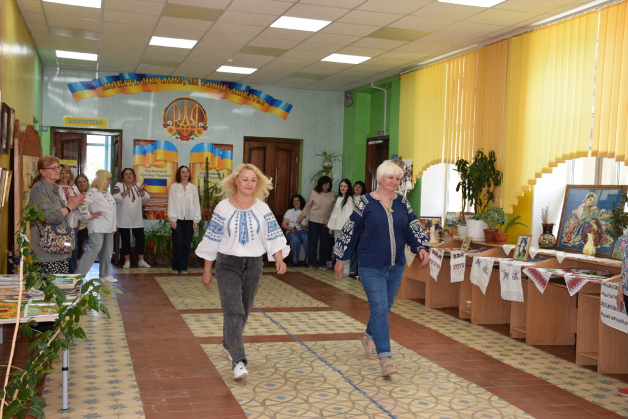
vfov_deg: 33.0
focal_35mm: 40
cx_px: 314
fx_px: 707
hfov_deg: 47.9
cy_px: 210
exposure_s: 1/125
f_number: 5.6
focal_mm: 27
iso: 500
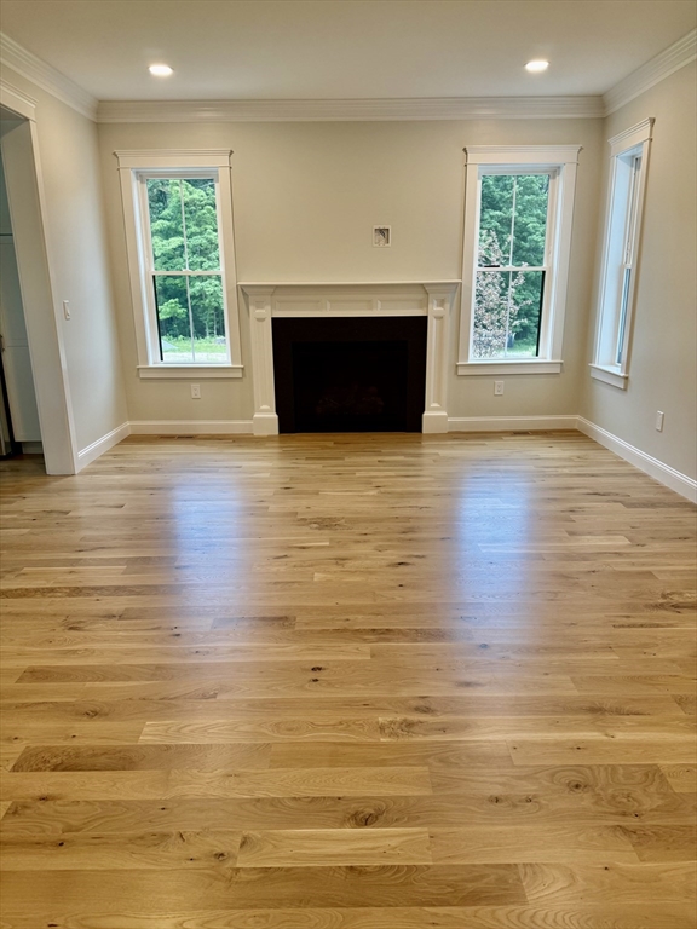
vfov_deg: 71.6
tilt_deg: -14.5
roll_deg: +2.1
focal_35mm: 24
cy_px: 464
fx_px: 644
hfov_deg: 56.8
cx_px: 348
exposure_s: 1/120
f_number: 1.78
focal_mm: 6.76
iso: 125
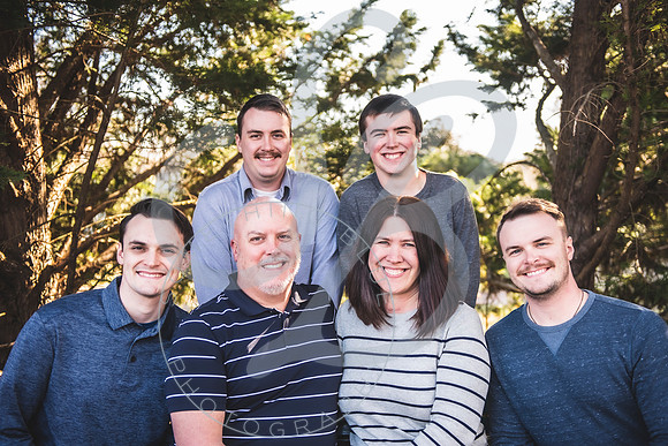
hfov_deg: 42.0
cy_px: 222
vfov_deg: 28.7
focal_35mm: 47
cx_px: 346
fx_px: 870
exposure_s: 1/250
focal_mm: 44
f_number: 2.8
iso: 200
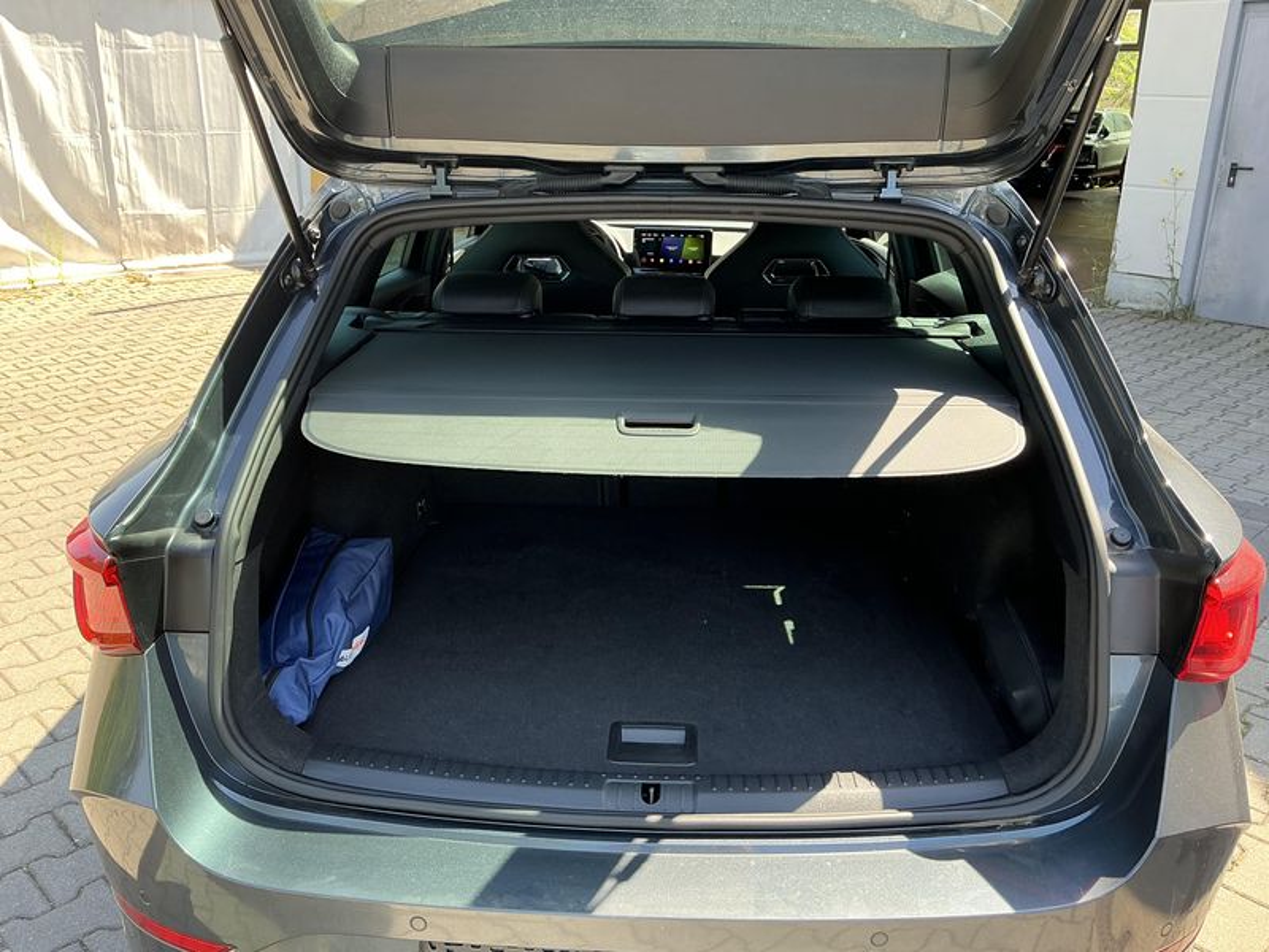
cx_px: 634
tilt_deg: -18.4
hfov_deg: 63.4
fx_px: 1026
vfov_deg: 49.7
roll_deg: -1.7
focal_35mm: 28
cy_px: 476
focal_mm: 3
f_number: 1.8
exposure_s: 1/133
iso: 32
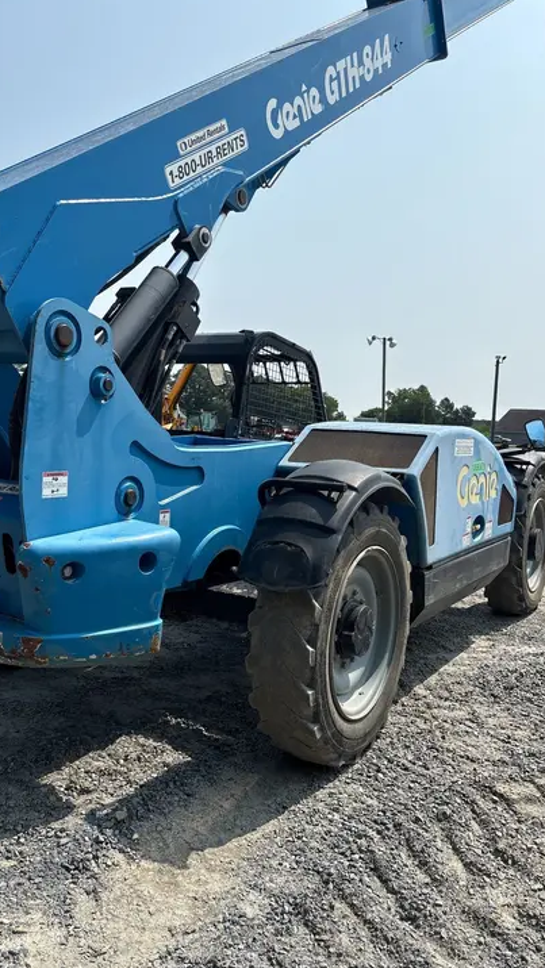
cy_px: 478
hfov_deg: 40.2
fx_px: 745
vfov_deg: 66.1
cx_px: 256
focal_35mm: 29
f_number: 1.6
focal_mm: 5.96
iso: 50
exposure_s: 1/5348
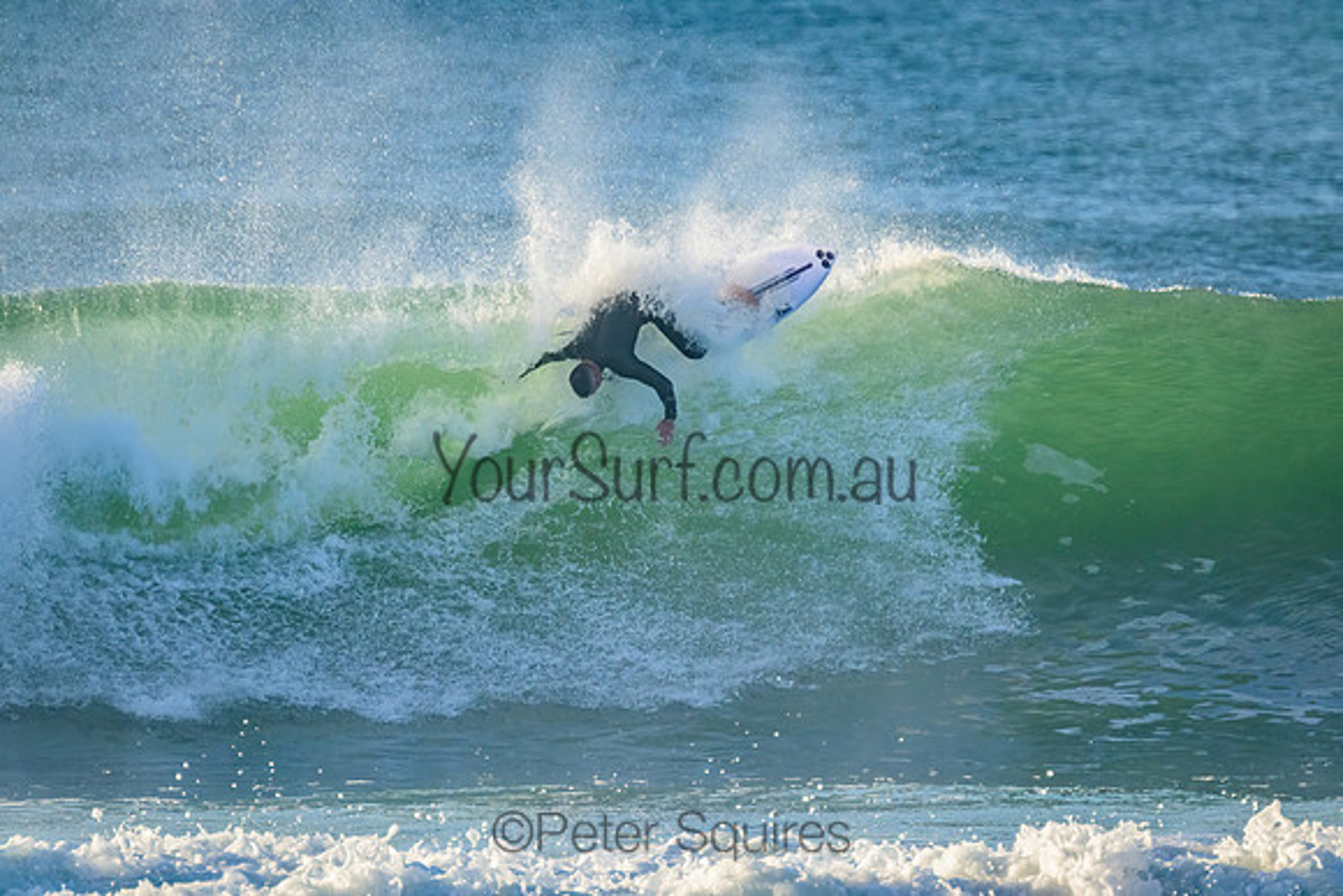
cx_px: 672
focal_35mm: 800
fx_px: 29850
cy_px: 448
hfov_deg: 2.6
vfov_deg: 1.7
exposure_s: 1/1600
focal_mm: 800
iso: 2800
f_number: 11
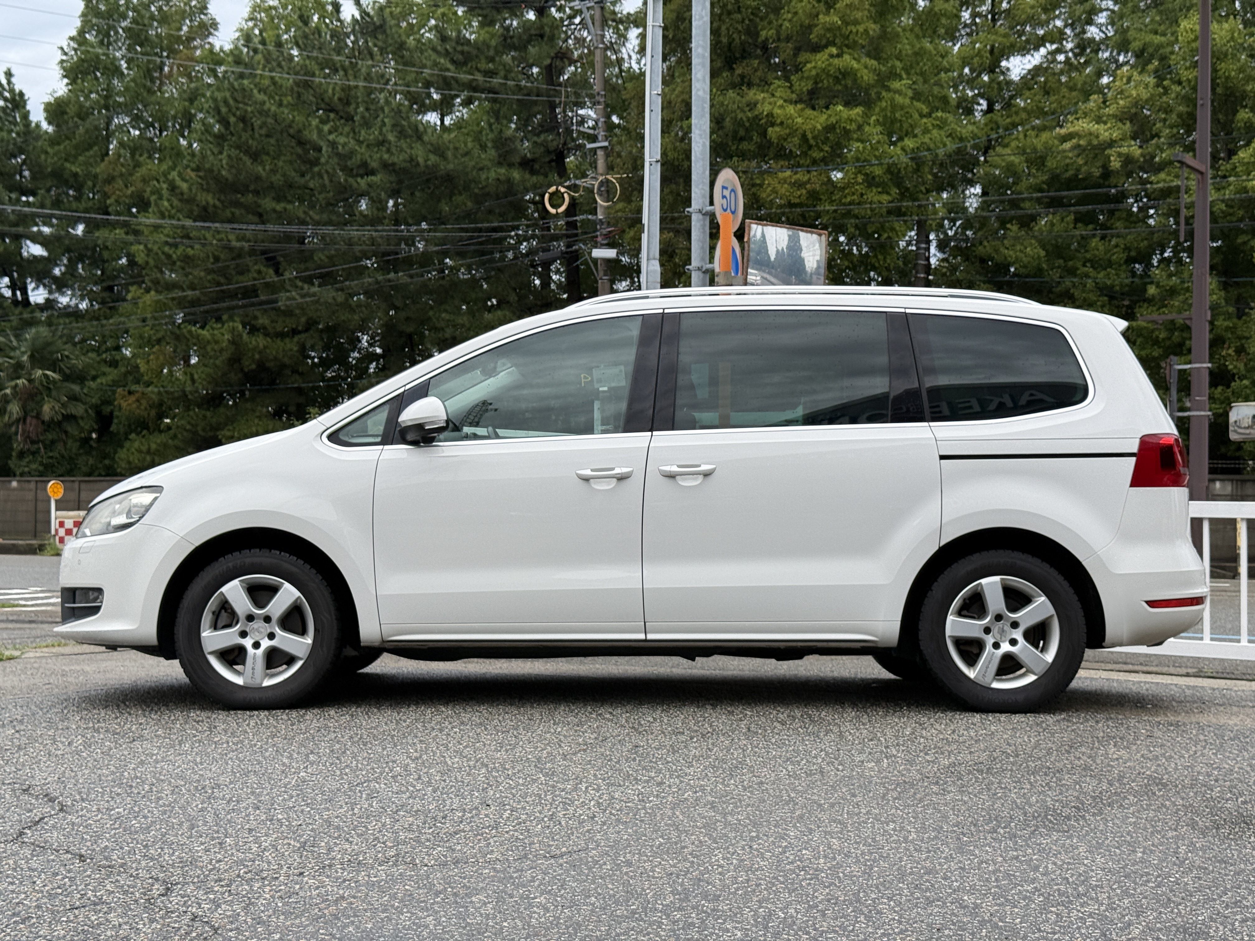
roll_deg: -0.4
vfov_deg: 30.3
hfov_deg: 39.7
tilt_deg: +1.1
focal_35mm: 48
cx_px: 628
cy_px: 470
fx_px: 1740
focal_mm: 6.76
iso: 64
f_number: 1.78
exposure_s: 1/1133
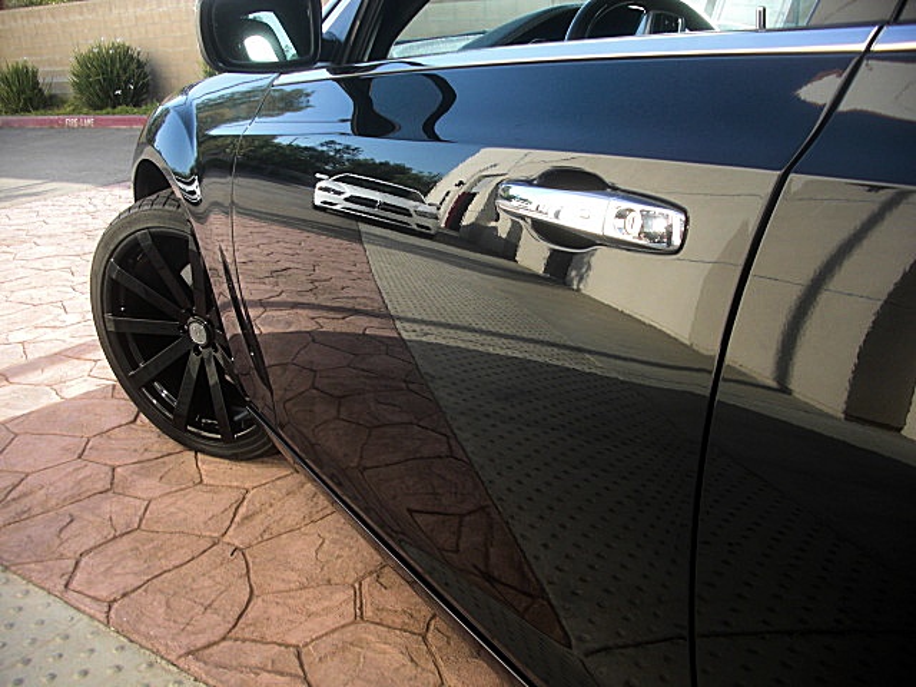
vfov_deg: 39.7
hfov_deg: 51.4
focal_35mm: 36
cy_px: 344
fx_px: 953
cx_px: 458
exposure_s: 1/160
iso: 50
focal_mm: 6.3
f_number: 2.8
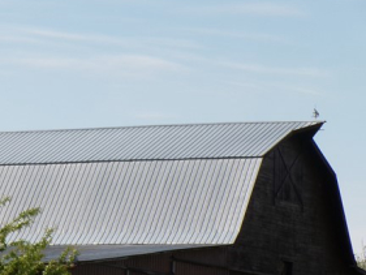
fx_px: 2486
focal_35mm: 235
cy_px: 317
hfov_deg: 8.4
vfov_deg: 6.3
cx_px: -41
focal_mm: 17.7
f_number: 4.7
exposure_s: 1/640
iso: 100
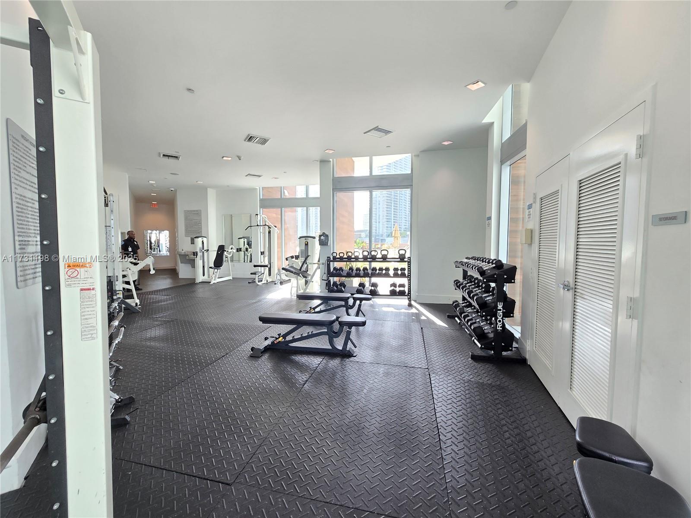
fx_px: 260
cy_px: 259
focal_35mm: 13
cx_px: 346
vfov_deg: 89.9
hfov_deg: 106.2
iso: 64
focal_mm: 2.2
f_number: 2.2
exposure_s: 1/60
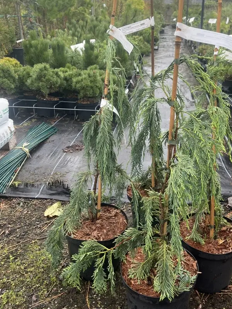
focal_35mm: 35
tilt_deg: -19.6
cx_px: 150
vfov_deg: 52.4
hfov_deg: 40.3
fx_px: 313
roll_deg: -2.5
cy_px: 128
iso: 64
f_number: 1.6
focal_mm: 5.1
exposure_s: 1/122
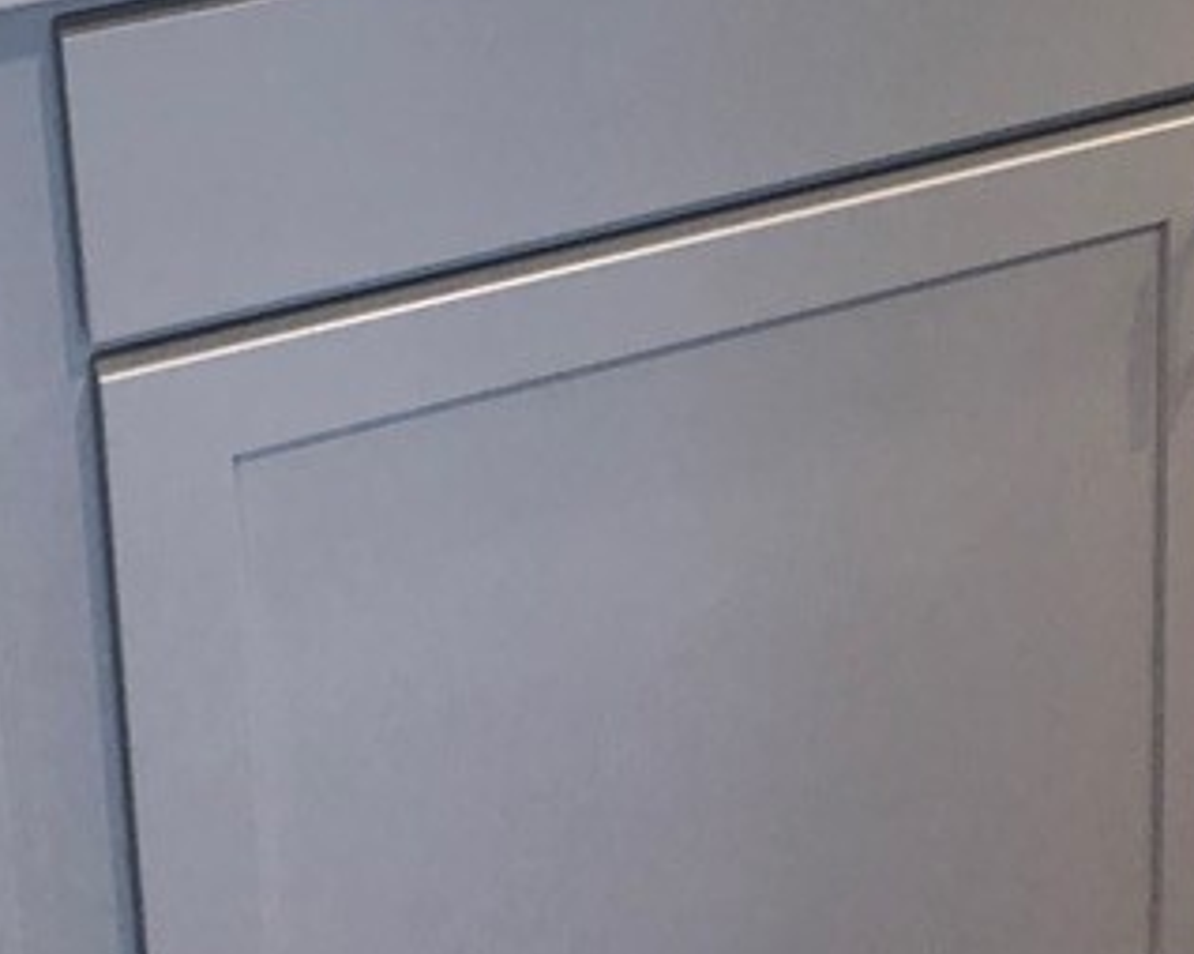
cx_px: 1190
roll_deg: -1.0
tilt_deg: -14.7
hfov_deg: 21.0
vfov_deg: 15.3
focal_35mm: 88
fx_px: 3108
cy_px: -699
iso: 25
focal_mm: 4
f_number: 1.8
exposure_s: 1/30
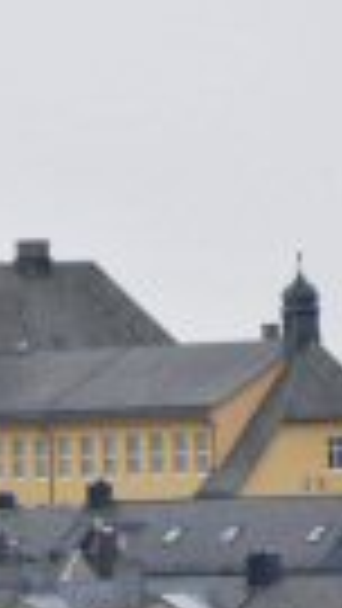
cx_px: -99
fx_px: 16478
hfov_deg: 1.2
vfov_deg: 2.1
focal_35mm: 1023
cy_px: 856
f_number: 8
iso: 720
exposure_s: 1/320
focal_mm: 195
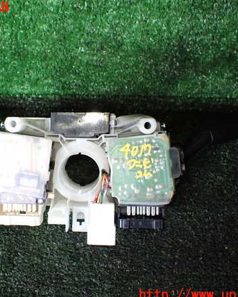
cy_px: 152
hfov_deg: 37.1
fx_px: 352
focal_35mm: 40
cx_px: 89
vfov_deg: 45.8
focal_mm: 5.4
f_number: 2.3
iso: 640
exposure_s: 1/125
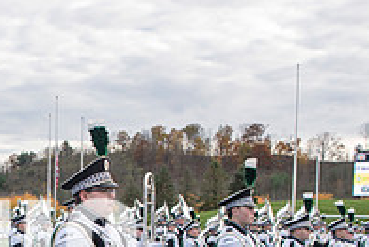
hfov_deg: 26.8
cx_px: -6
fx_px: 728
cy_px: 288
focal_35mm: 71
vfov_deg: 18.3
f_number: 3.5
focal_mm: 24
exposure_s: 1/500
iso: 125
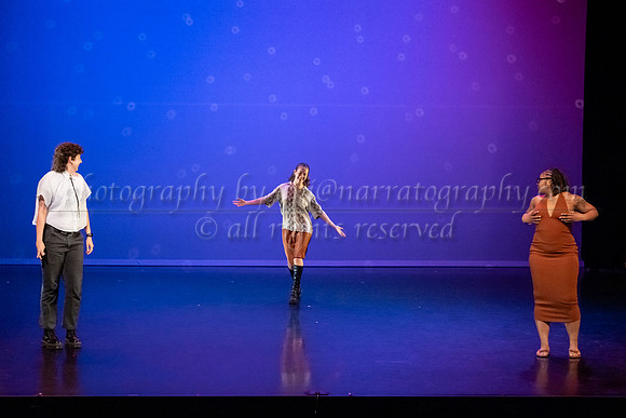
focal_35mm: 67
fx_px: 1169
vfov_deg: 20.3
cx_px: 304
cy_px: 209
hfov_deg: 30.0
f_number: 5.6
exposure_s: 1/400
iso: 4000
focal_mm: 65
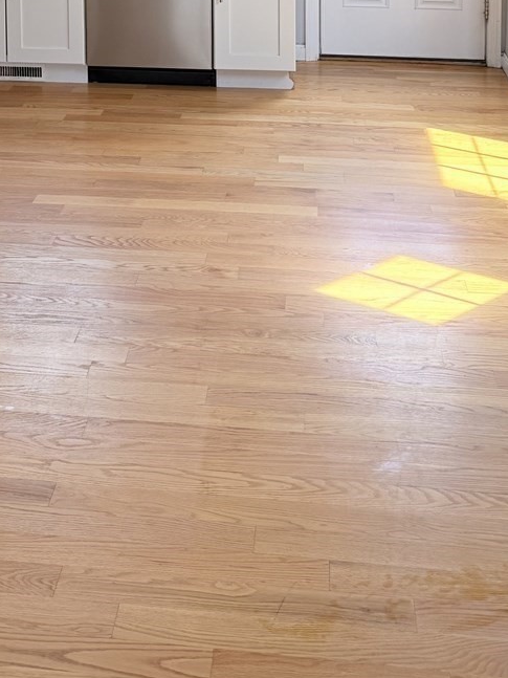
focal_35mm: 57
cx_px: 150
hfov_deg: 25.4
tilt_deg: -5.4
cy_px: -123
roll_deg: +0.9
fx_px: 1116
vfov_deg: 29.4
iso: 100
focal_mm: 6.76
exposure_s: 1/243
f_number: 1.78
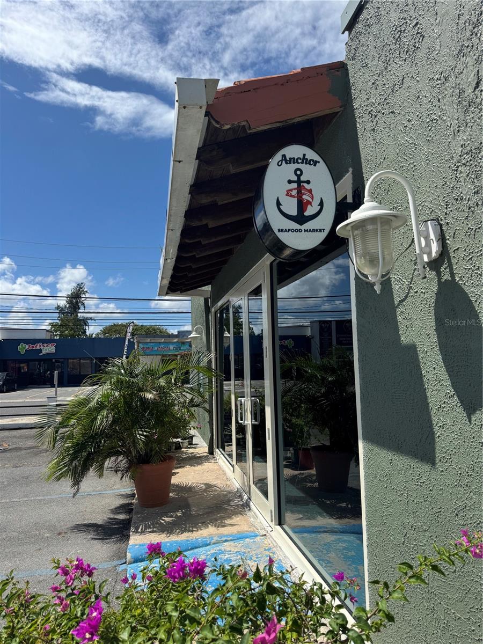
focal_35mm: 24
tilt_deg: +6.8
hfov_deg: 56.8
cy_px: 322
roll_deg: +1.7
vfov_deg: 71.6
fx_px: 446
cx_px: 242
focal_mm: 6.76
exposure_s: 1/5348
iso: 80
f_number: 1.78
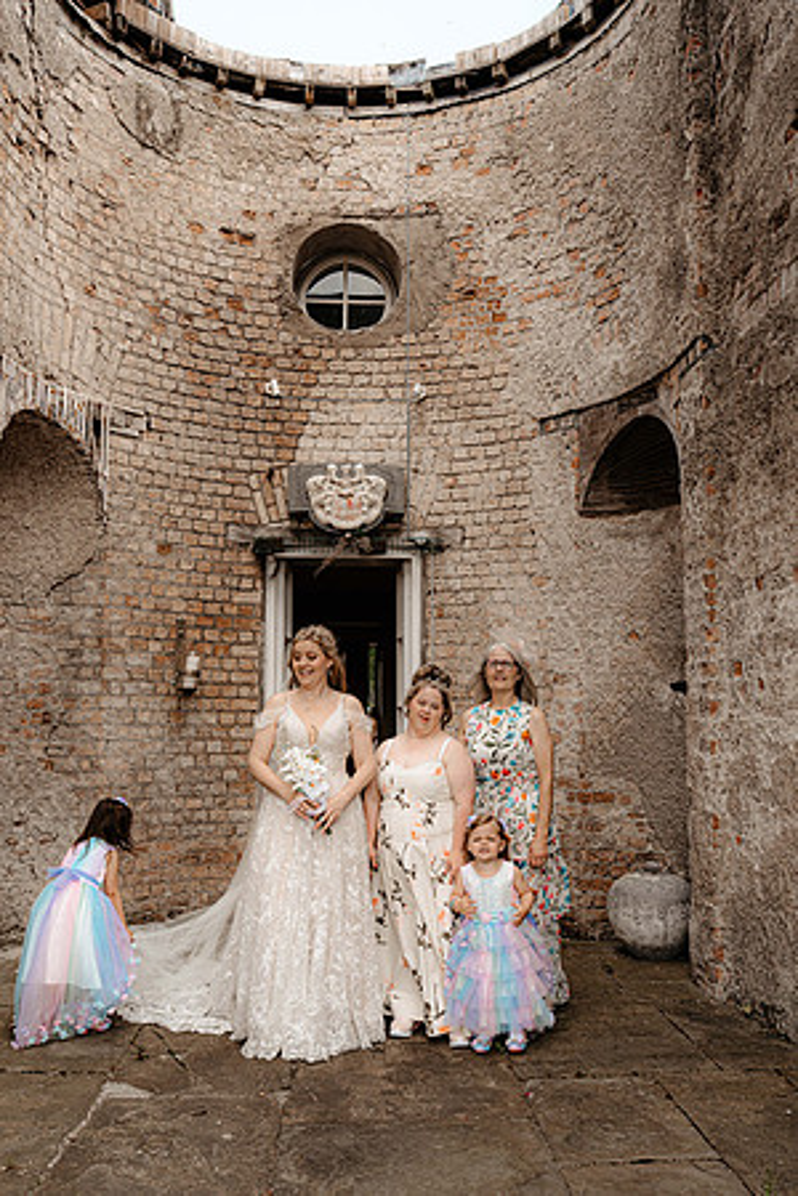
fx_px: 1164
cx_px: 399
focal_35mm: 35
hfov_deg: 37.9
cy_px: 598
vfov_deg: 54.4
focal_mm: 35
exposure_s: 1/320
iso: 200
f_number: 5
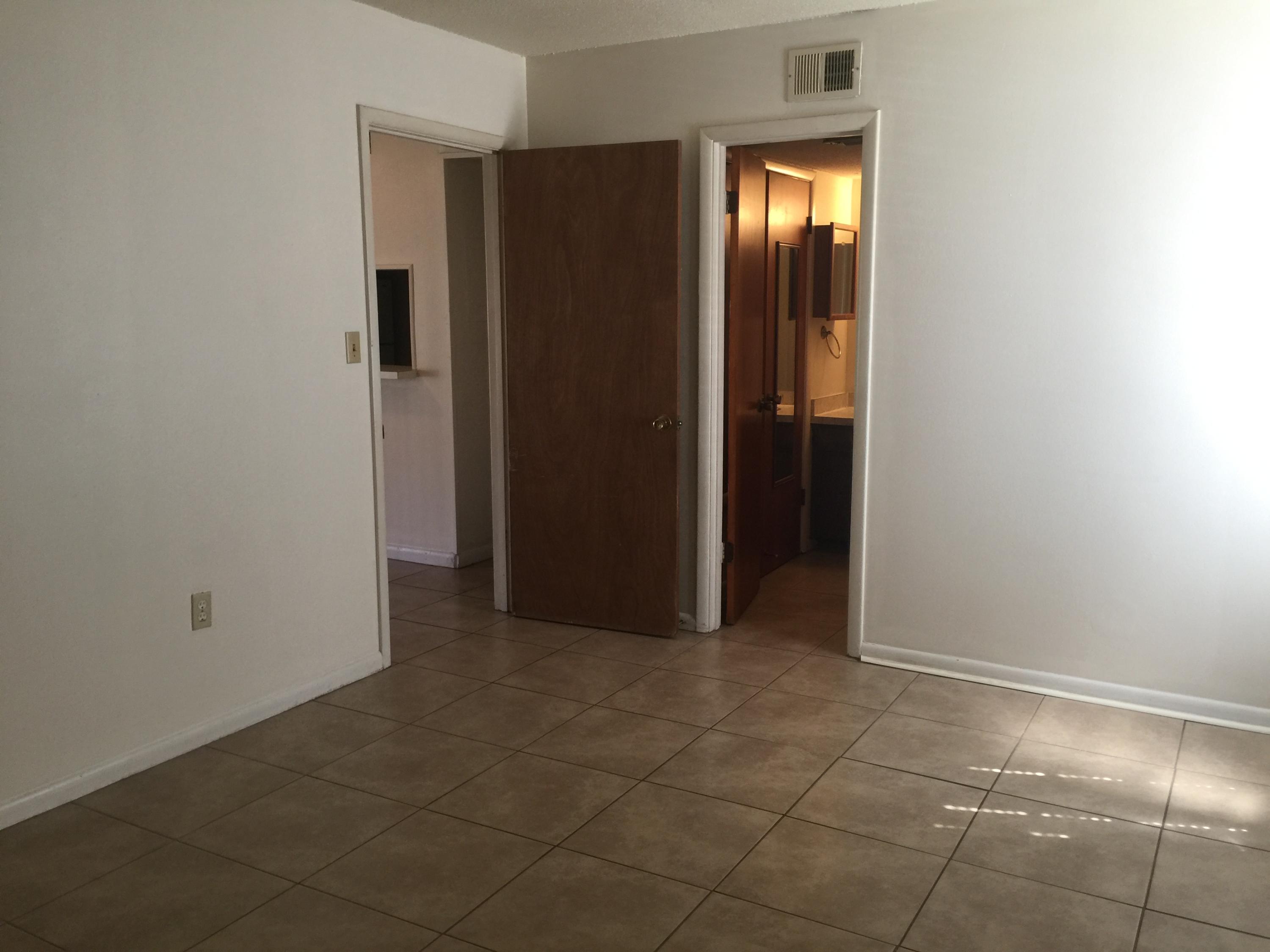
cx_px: 635
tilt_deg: -8.0
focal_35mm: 29
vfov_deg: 48.2
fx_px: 1064
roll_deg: +0.0
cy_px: 476
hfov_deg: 61.7
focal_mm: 4.15
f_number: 2.2
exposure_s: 1/30
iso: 50
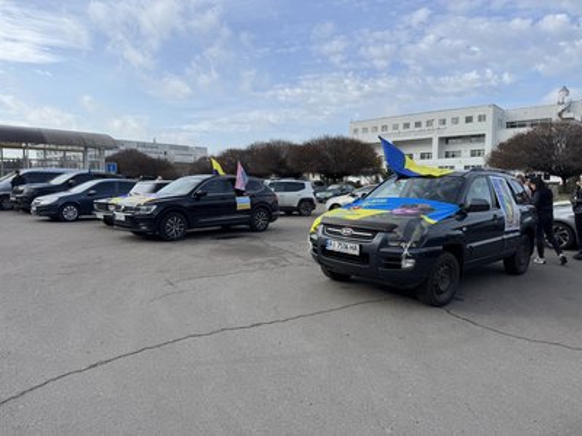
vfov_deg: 56.8
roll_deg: +0.7
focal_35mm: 24
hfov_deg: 71.6
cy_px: 218
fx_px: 404
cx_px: 291
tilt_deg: -6.0
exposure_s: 1/2710
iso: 80
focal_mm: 6.76
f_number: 1.78
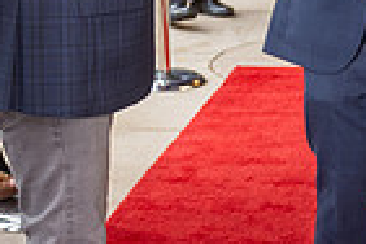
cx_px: 260
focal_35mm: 156
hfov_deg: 13.1
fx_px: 1586
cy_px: -140
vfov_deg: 8.6
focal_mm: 38
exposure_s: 1/125
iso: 800
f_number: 4
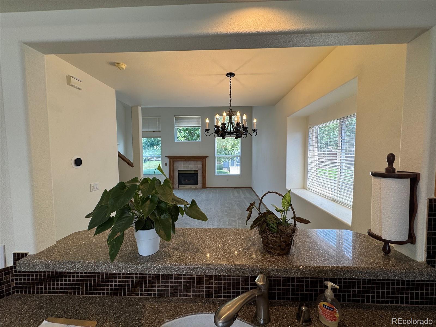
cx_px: 218
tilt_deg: -4.0
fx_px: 176
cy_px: 164
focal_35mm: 14
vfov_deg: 85.7
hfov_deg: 102.1
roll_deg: +0.7
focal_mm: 2.22
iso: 64
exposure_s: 1/120
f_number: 2.2
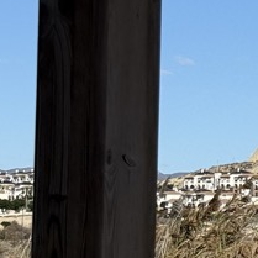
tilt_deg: +4.5
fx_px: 1754
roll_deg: -0.1
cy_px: 95
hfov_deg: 7.8
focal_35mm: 208
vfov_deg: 8.4
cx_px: 623
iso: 80
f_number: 1.78
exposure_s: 1/8772
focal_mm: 6.76
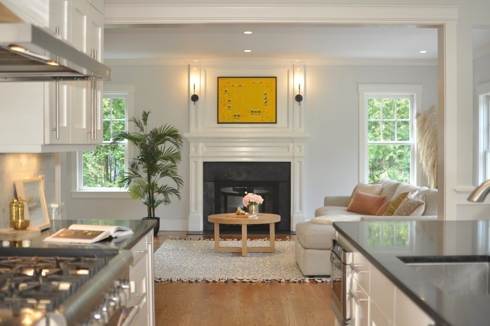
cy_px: 163
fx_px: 714
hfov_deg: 37.9
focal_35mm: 52
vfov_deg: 25.7
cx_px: 245
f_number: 2.5
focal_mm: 35
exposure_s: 1/160
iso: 400
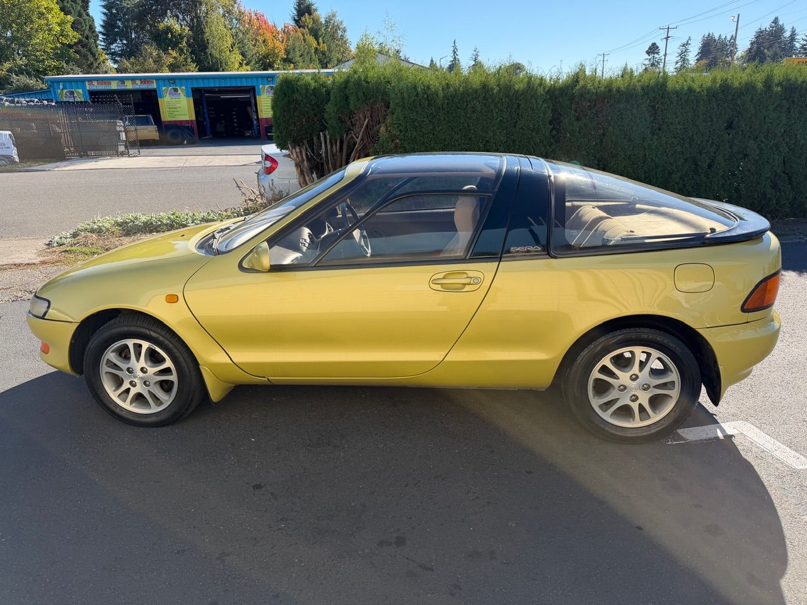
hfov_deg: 71.6
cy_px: 302
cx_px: 404
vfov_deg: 56.8
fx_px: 560
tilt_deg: -19.5
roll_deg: +2.3
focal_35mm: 24
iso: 100
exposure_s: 1/2370
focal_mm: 6.76
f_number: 1.78
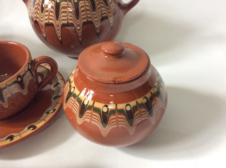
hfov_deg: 56.9
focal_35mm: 32
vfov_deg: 44.1
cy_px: 84
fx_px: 209
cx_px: 113
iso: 125
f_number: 2.4
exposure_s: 1/25
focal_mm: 3.3
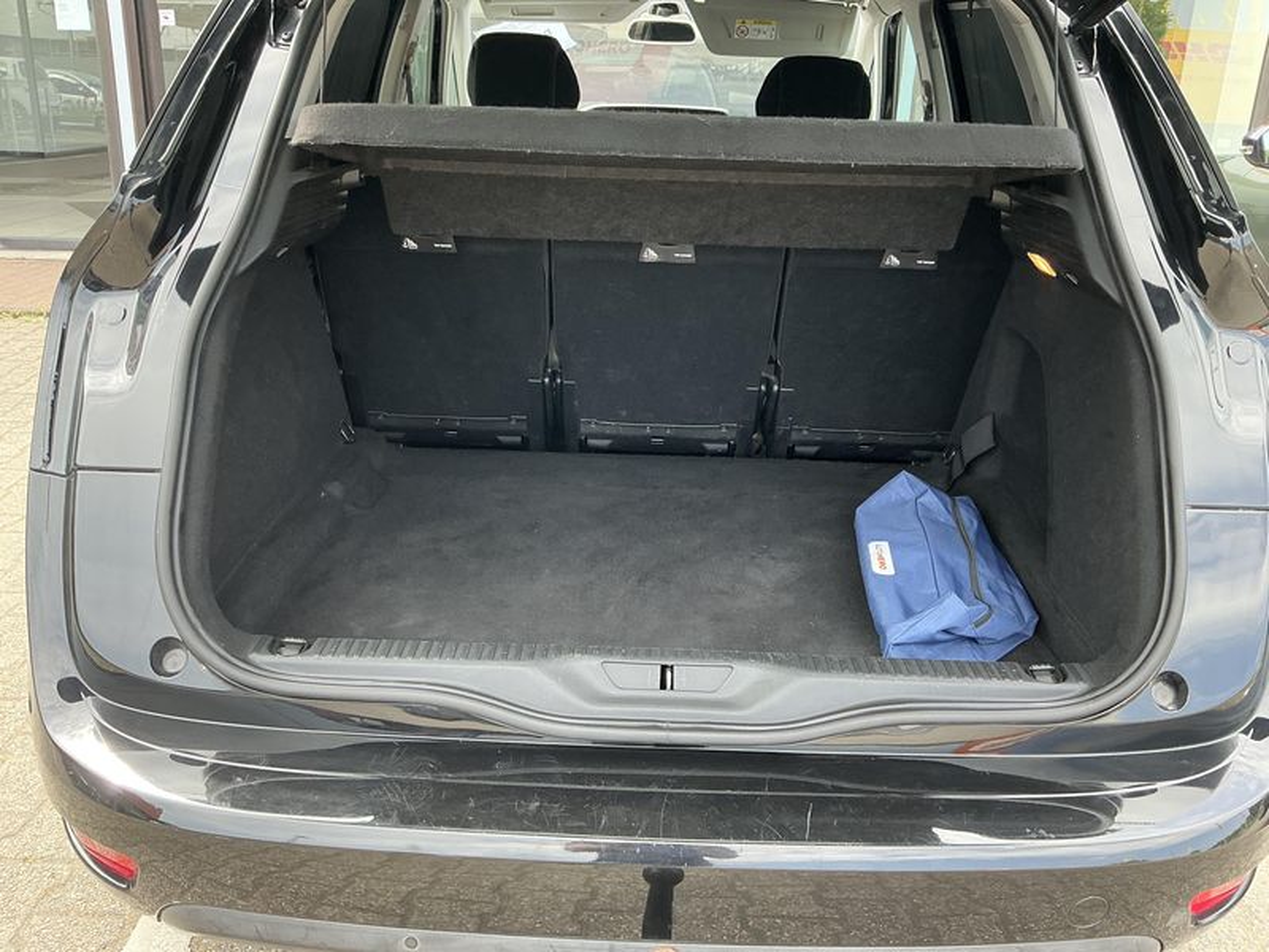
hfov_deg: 63.4
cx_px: 634
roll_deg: -4.3
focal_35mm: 28
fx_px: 1026
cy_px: 476
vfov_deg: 49.7
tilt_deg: -19.3
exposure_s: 1/122
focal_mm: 3
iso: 50
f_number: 1.8
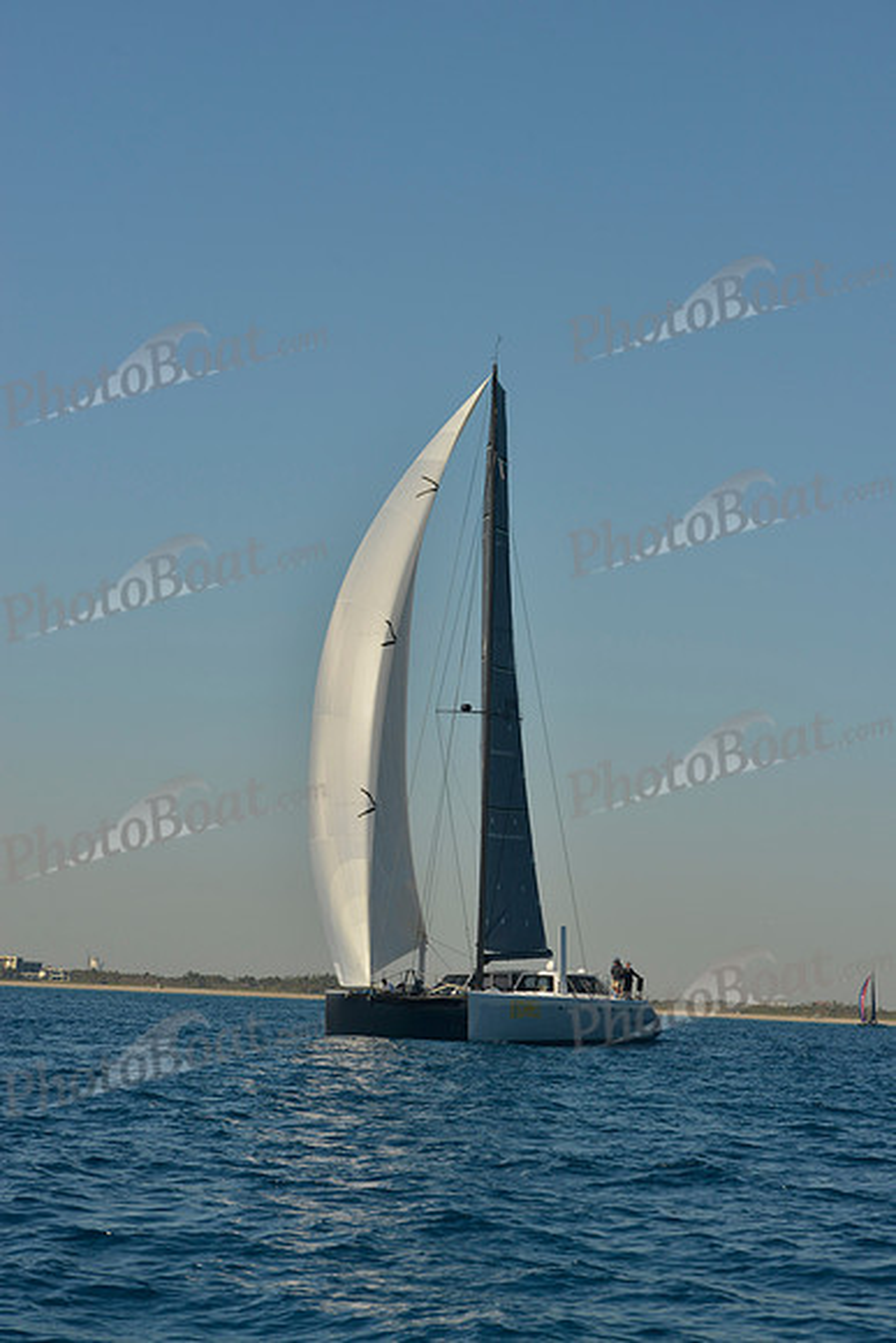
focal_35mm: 85
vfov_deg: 23.9
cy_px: 672
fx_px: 3171
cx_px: 448
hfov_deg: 16.1
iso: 200
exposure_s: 1/640
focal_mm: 85
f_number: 9
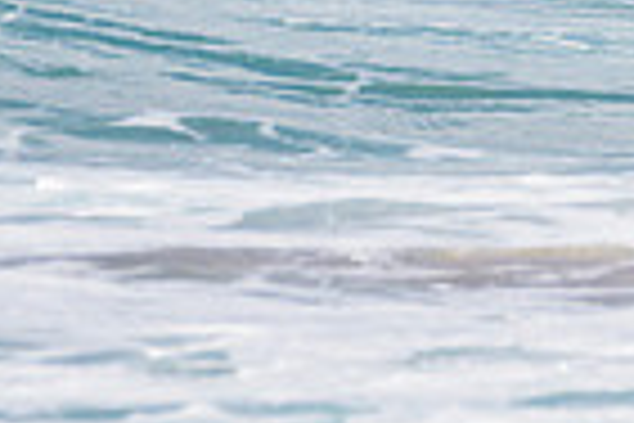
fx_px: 44465
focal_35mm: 2525
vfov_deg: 0.5
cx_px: 1062
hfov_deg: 0.8
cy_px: -224
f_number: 5.6
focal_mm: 500
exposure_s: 1/2000
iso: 100
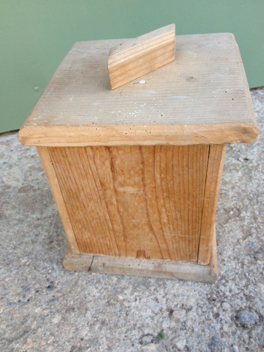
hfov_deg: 40.7
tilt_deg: -38.0
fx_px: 356
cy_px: 176
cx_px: 132
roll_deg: +4.2
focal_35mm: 35
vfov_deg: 52.6
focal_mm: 4.28
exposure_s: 1/120
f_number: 2.4
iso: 80
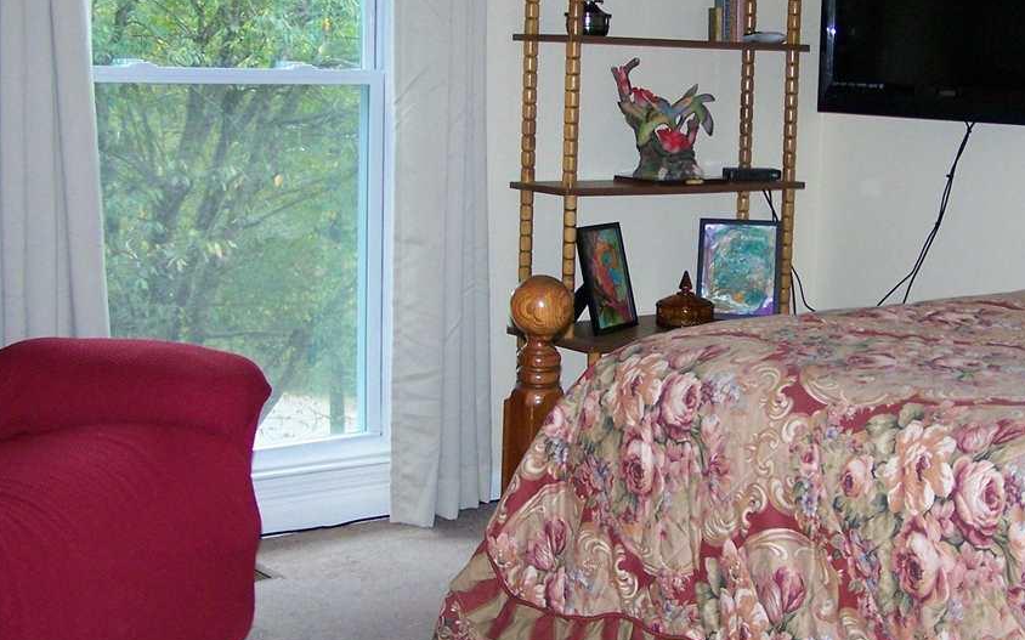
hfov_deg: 33.0
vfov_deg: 21.3
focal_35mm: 61
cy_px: 288
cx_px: 728
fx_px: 1704
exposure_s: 1/60
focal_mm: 6.3
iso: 160
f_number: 2.8
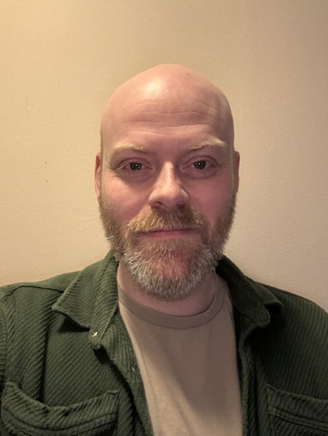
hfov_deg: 46.8
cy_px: 218
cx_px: 164
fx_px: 379
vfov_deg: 60.0
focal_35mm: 30
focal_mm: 2.69
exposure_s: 1/20
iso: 640
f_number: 1.9
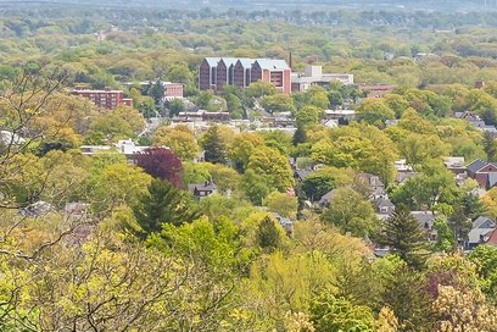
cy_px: 106
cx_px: -183
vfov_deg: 6.5
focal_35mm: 211
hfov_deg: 9.5
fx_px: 2913
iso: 200
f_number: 8
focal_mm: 28
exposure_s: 1/500
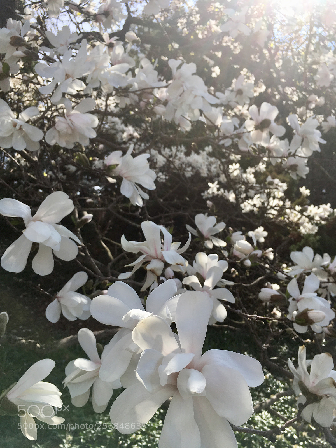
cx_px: 168
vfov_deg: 61.7
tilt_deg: +4.6
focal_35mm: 29
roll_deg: -2.0
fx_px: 375
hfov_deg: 48.2
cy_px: 224
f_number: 2.2
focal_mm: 4.15
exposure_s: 1/1832
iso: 25
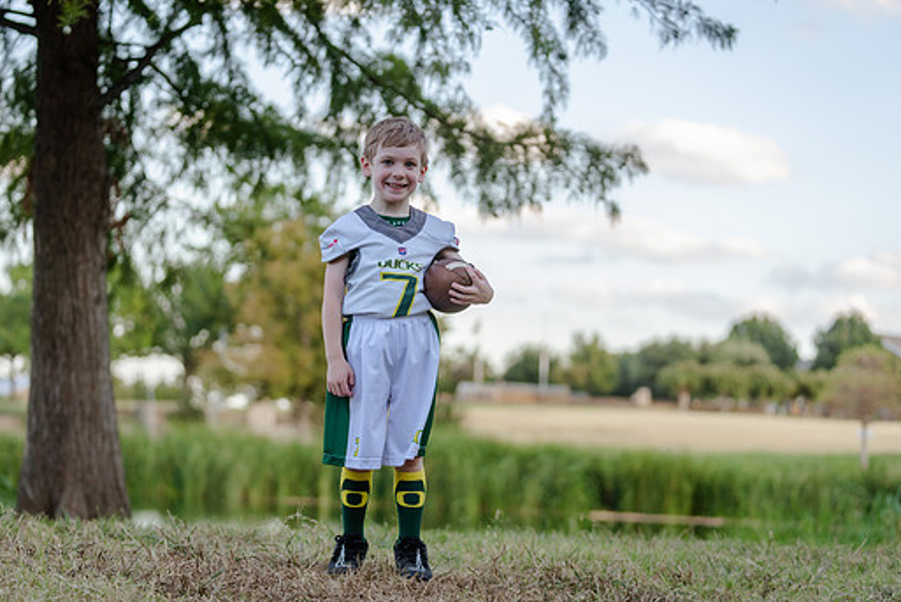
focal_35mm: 87
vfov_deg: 15.7
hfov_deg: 23.3
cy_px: 294
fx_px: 2179
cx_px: 395
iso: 160
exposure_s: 1/320
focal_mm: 77
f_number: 2.8
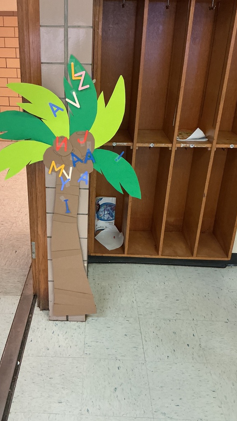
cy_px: 212
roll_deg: -1.4
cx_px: 84
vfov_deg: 61.0
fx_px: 357
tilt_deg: -24.2
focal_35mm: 32
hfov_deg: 36.4
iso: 200
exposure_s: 1/50
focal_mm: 3
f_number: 1.8
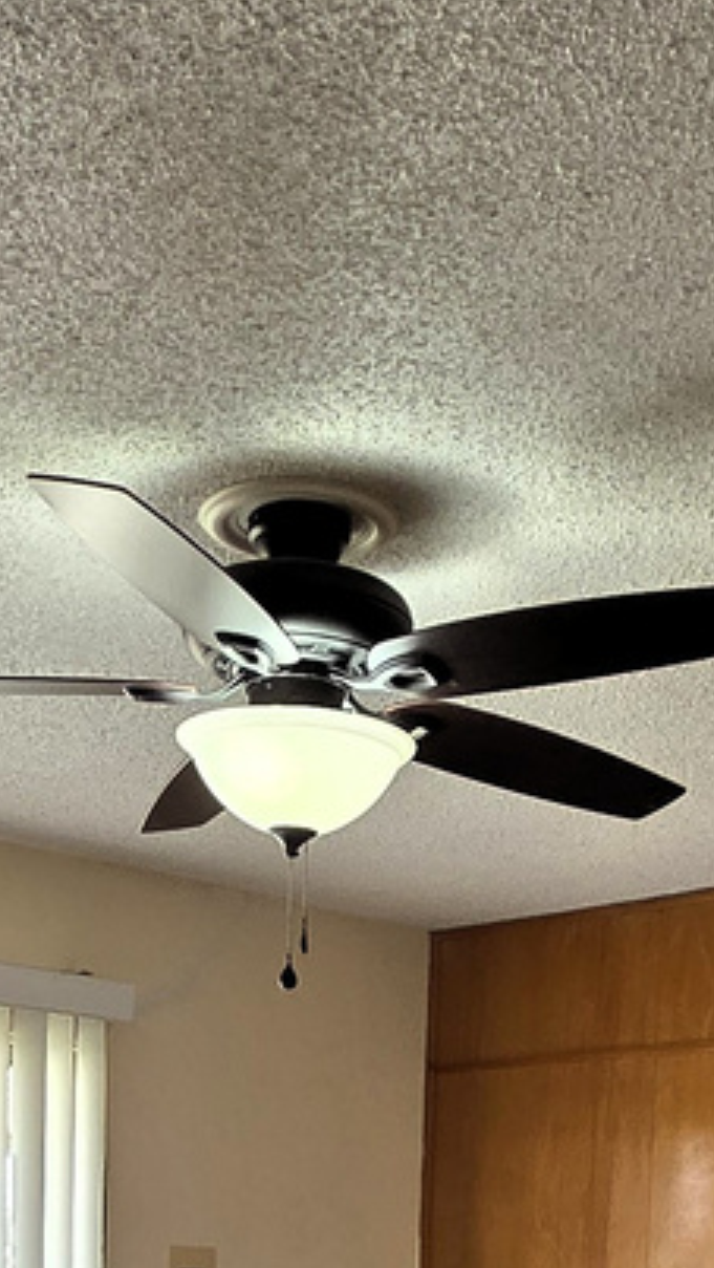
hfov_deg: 22.2
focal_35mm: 54
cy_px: 1507
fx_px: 1816
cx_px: 371
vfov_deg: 32.2
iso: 160
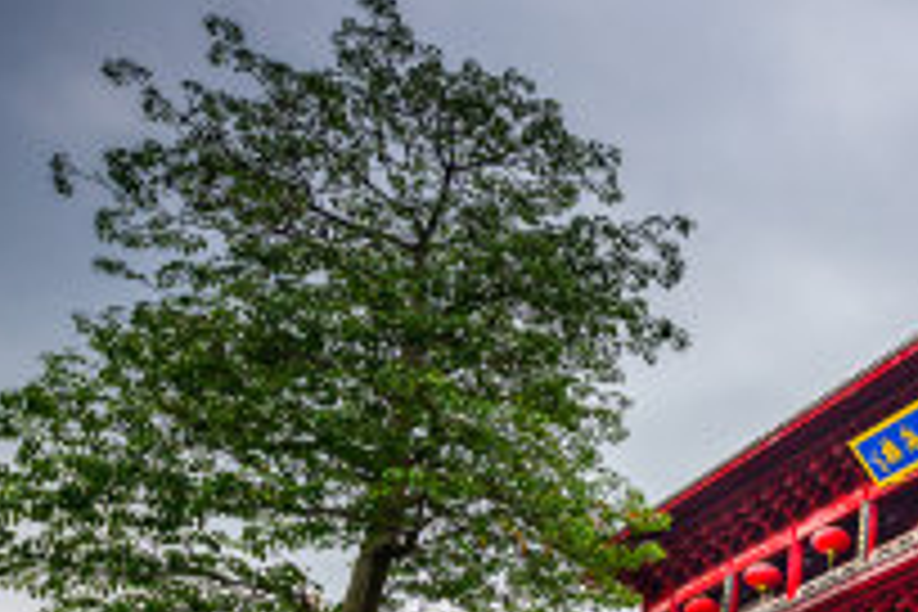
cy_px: 621
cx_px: 1107
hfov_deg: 33.4
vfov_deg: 26.5
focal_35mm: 48
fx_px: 1224
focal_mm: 16
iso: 100
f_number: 6.3
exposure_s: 1/60
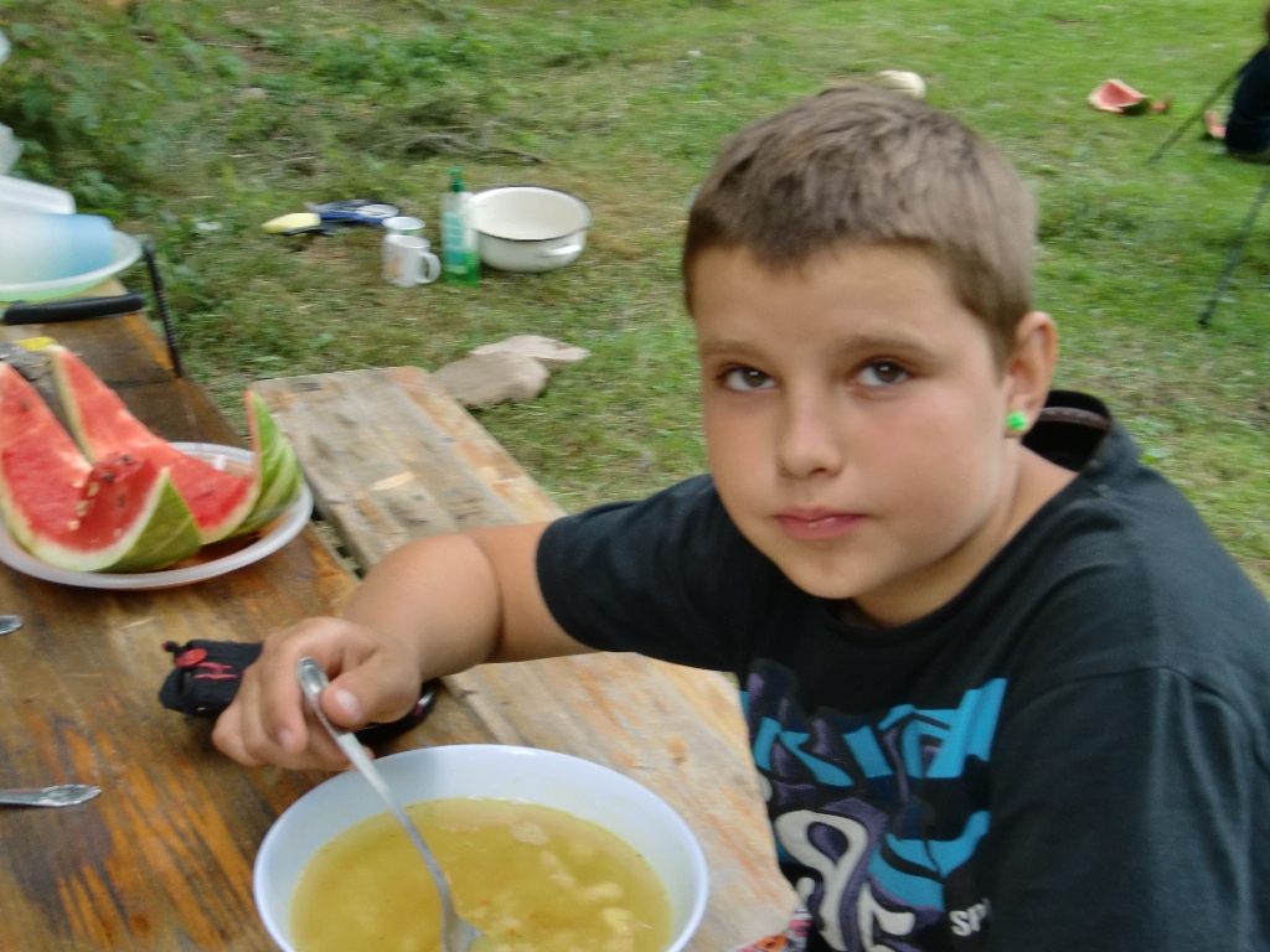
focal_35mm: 45
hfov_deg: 42.1
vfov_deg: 32.2
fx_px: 1651
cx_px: 635
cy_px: 476
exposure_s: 1/60
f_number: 4.1
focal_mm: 7.95
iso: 80
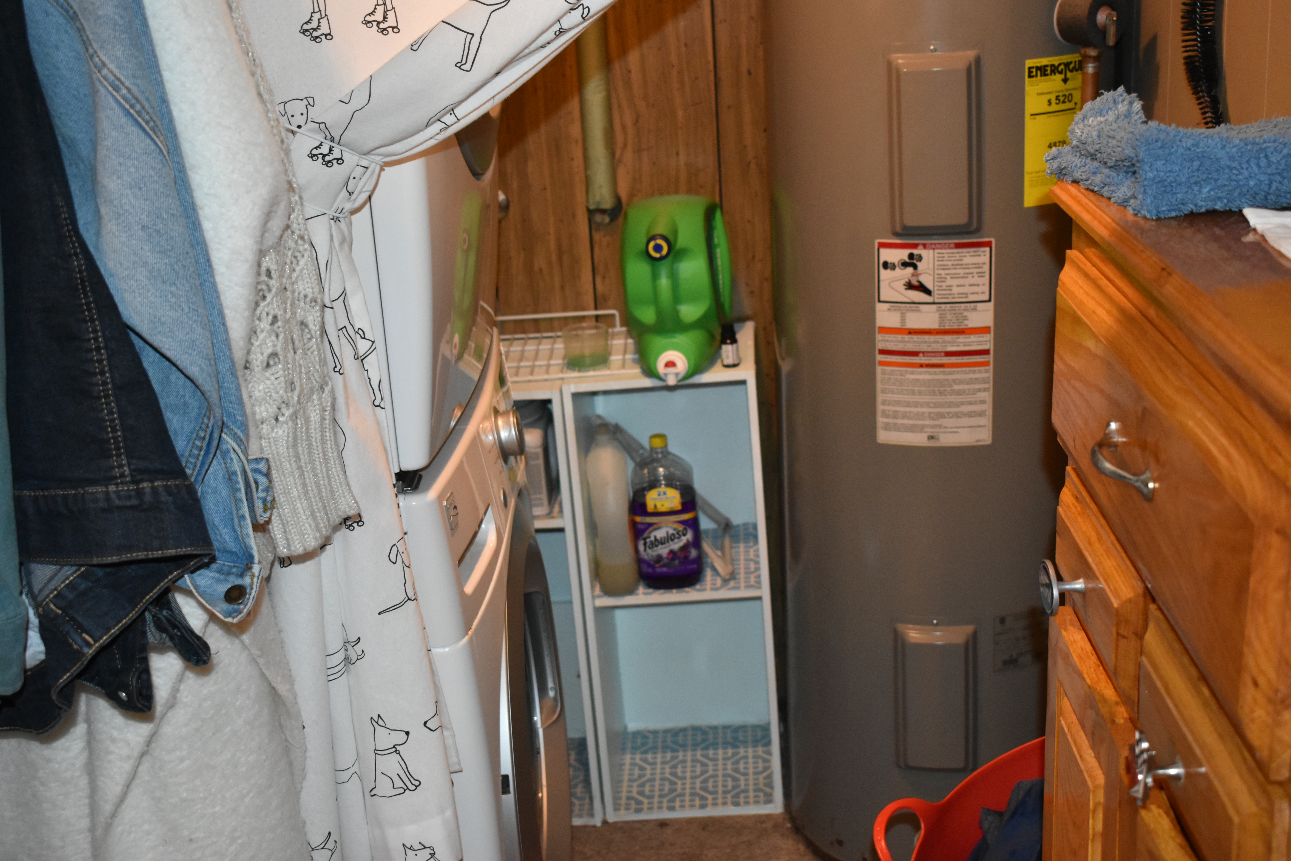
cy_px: 430
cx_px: 646
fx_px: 1614
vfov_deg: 29.9
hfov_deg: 43.6
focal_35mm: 45
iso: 2200
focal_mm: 30
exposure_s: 1/200
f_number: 4.2
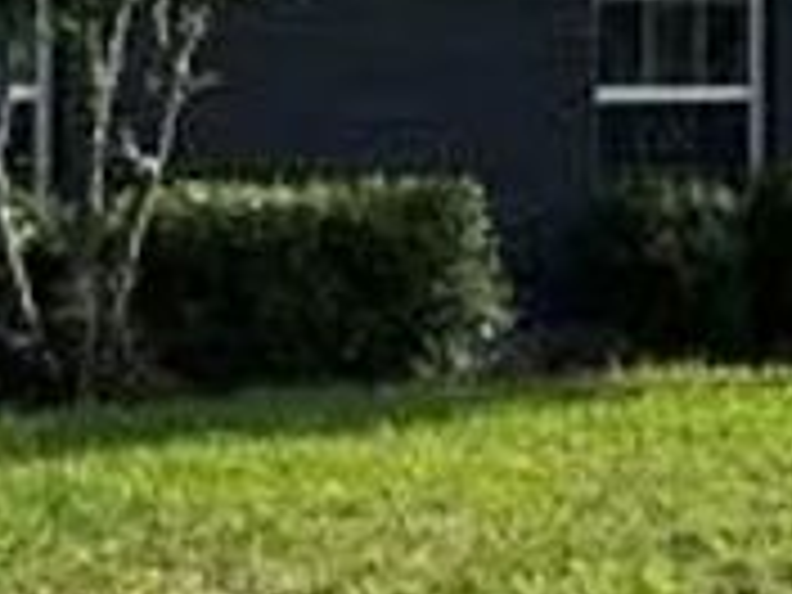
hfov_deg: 14.0
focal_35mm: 140
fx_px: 3203
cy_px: -104
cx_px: 662
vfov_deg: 10.4
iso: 80
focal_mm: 6.86
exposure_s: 1/3597
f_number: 1.78
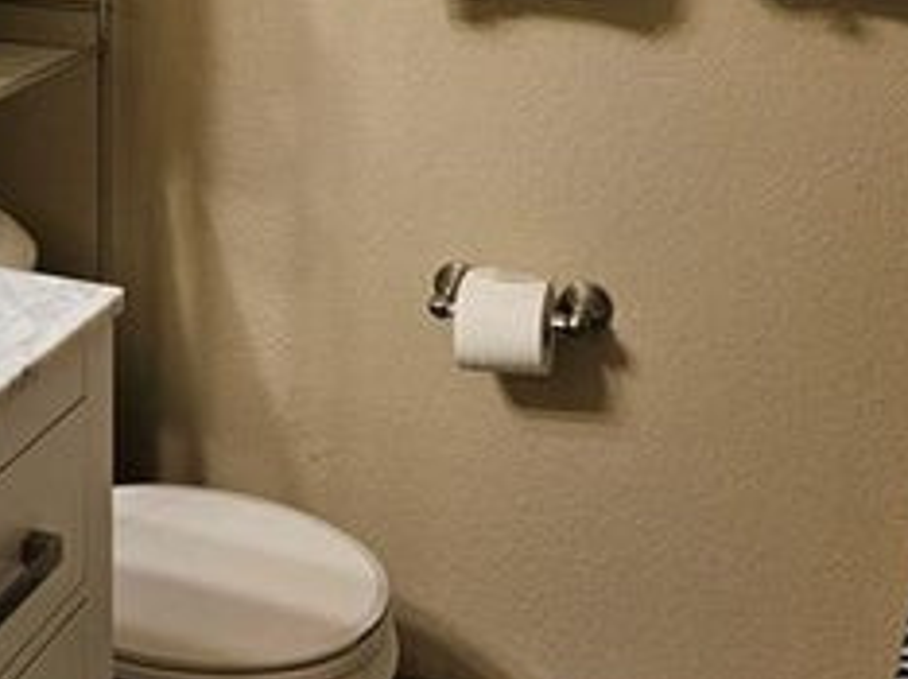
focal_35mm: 63
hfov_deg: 29.8
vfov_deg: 22.5
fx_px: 1651
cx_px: 140
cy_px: 23
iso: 100
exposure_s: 1/120
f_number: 1.8
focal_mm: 5.4
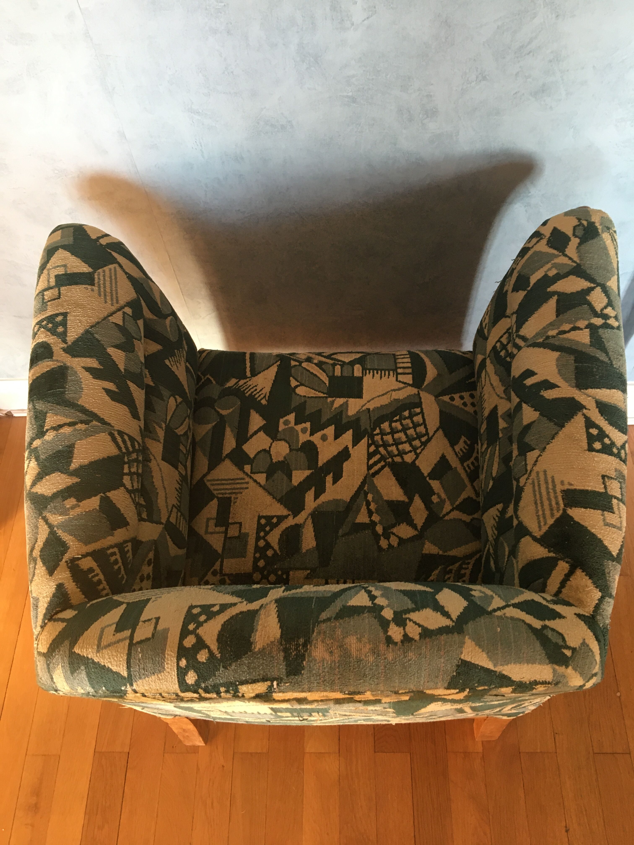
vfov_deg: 61.7
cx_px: 317
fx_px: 708
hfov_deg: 48.2
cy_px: 422
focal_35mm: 29
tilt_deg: -58.9
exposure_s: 1/33
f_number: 2.2
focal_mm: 4.15
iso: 125
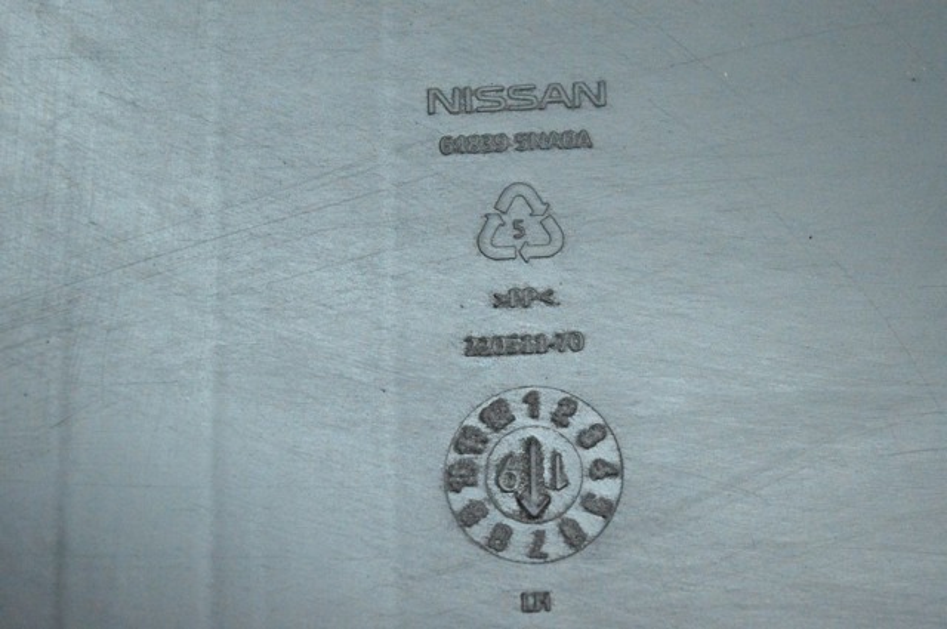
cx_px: 474
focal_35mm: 82
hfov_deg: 24.6
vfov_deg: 16.5
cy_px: 314
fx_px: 2167
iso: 6400
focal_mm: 55
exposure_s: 1/200
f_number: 5.6
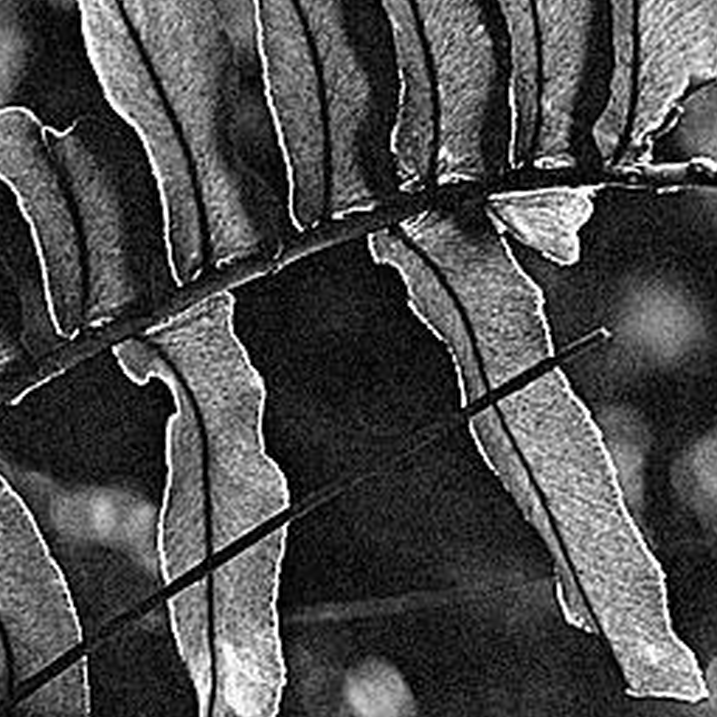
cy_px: 79
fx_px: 3046
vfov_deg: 13.3
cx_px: 411
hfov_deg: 13.4
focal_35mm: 130
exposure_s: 1/30
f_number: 2.8
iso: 1000
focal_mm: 18.3
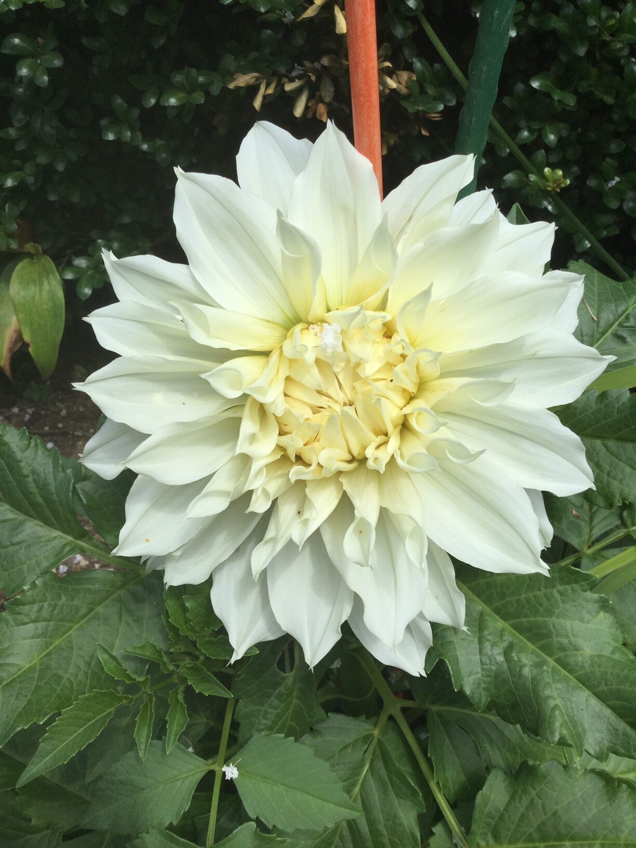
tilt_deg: -42.6
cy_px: 424
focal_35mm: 31
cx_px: 318
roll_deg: +3.1
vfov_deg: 58.4
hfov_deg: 45.4
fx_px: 759
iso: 25
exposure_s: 1/1456
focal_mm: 3.3
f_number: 2.4
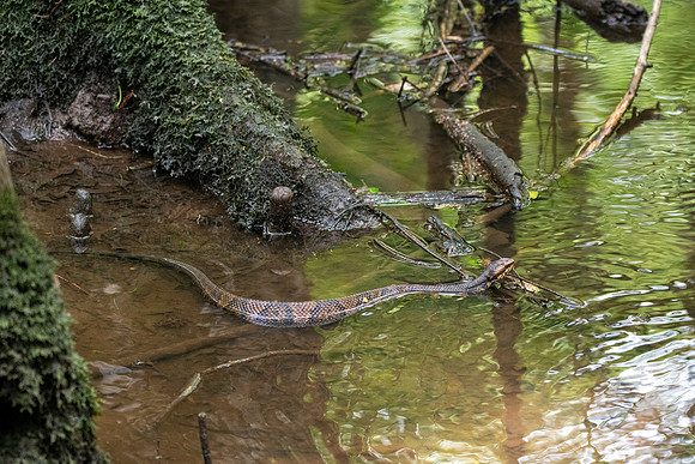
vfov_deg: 4.6
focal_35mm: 302
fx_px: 5825
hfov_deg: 6.8
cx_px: 447
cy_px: 318
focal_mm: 220
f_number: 5.3
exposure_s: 1/500
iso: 2000
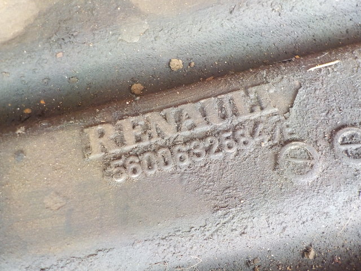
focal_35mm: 30
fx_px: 313
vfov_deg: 46.8
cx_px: 180
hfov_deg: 60.0
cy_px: 136
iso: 280
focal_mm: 4.1
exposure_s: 1/30
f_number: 3.3
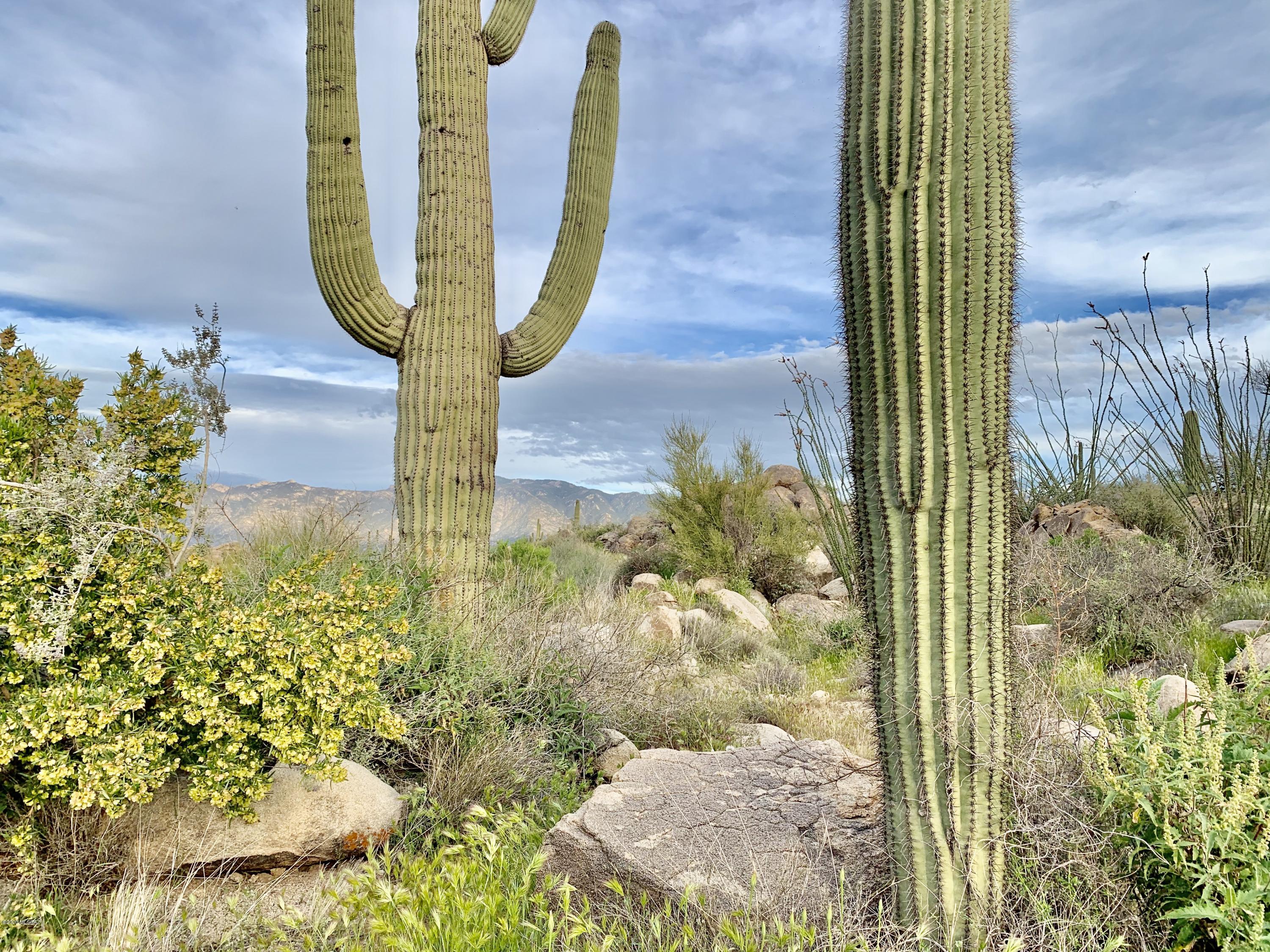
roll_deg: -1.6
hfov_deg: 67.3
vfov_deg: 53.1
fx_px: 954
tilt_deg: +6.8
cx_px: 635
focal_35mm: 26
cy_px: 476
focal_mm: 4.25
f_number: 1.8
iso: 25
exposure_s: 1/570
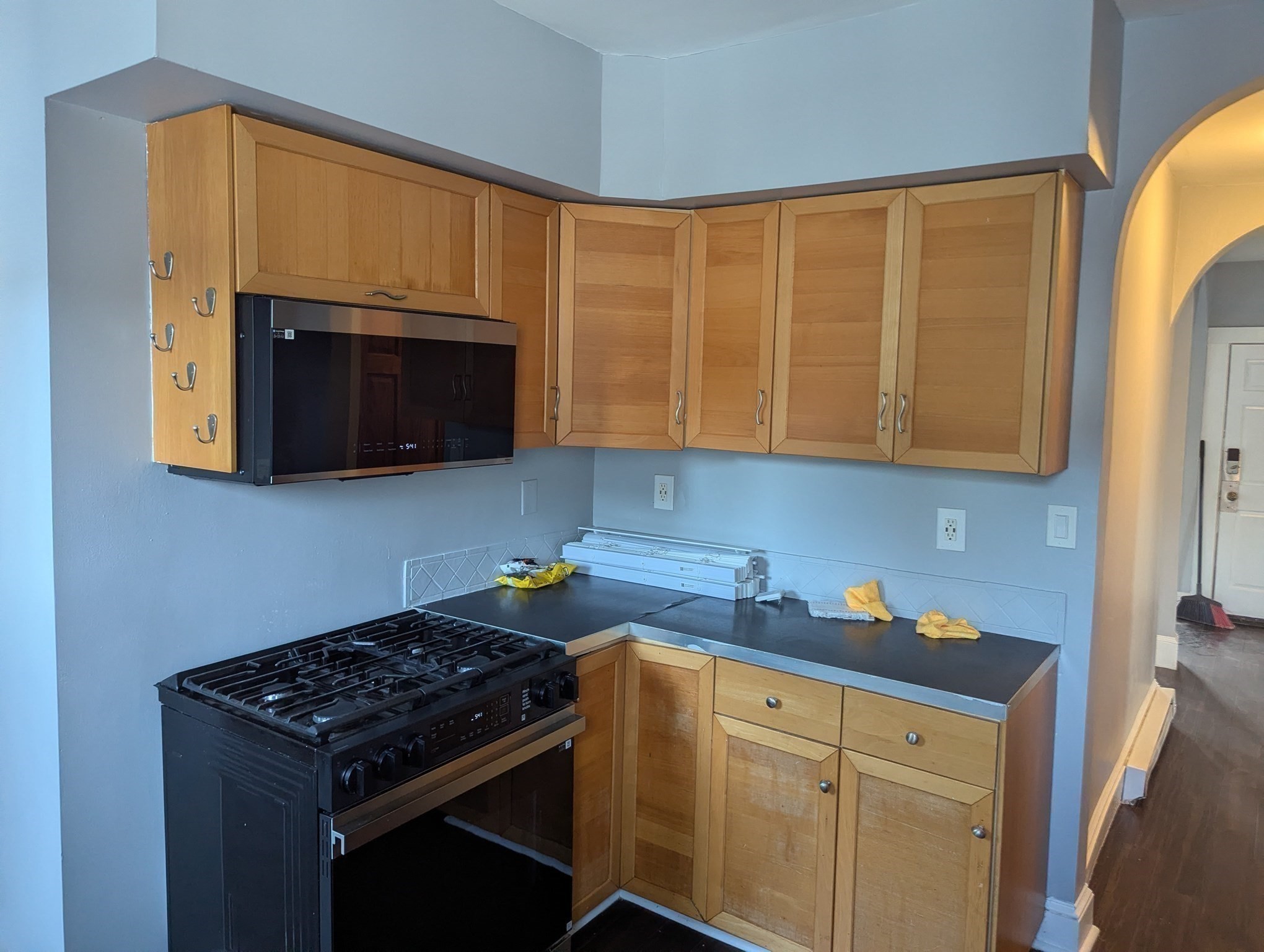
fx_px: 878
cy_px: 476
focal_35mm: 24
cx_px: 632
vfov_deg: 56.9
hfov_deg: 71.5
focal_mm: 6.81
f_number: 1.85
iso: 526
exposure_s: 1/120
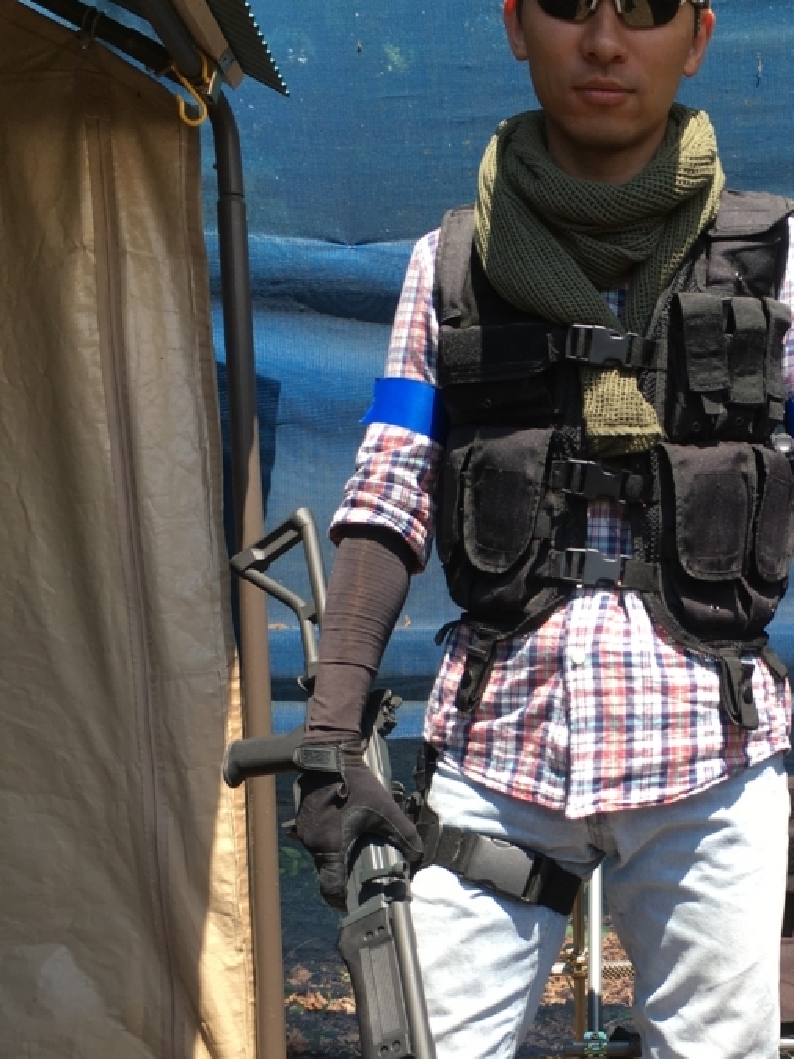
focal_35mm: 44
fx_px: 1346
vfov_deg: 42.3
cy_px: 715
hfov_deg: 32.2
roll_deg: +1.1
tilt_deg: -5.2
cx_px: 596
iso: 25
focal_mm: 4.15
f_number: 2.2
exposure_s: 1/519
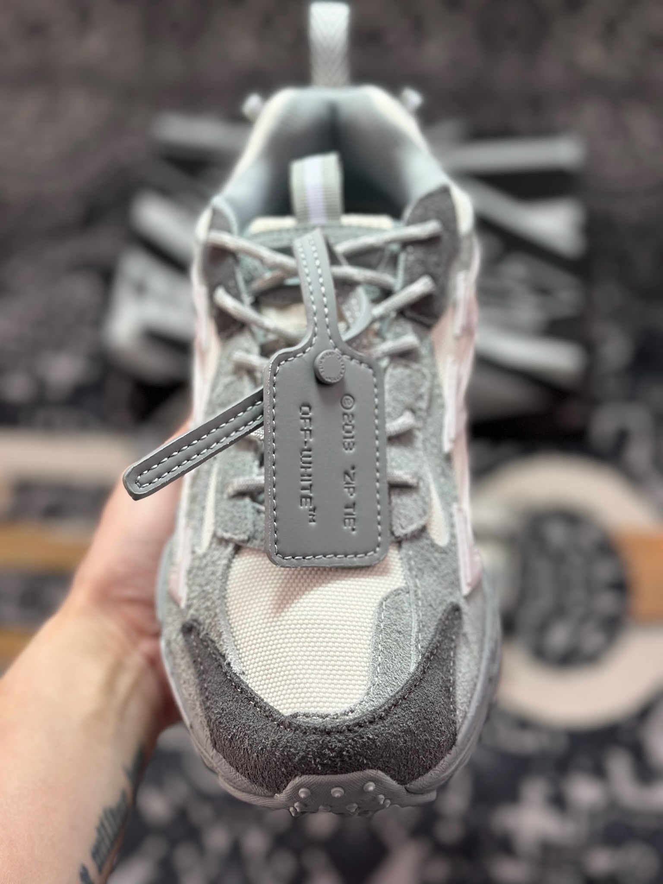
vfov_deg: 39.7
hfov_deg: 30.3
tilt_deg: -55.5
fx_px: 1226
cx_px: 332
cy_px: 442
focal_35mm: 48
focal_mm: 6.86
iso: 80
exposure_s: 1/816
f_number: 1.78
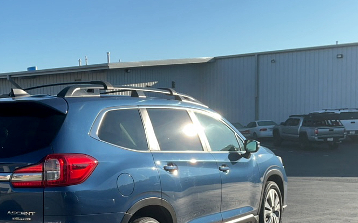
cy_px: 186
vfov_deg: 27.3
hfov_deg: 43.0
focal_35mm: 46
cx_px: 124
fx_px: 449
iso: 25
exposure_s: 1/1168
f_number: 1.8
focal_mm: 3
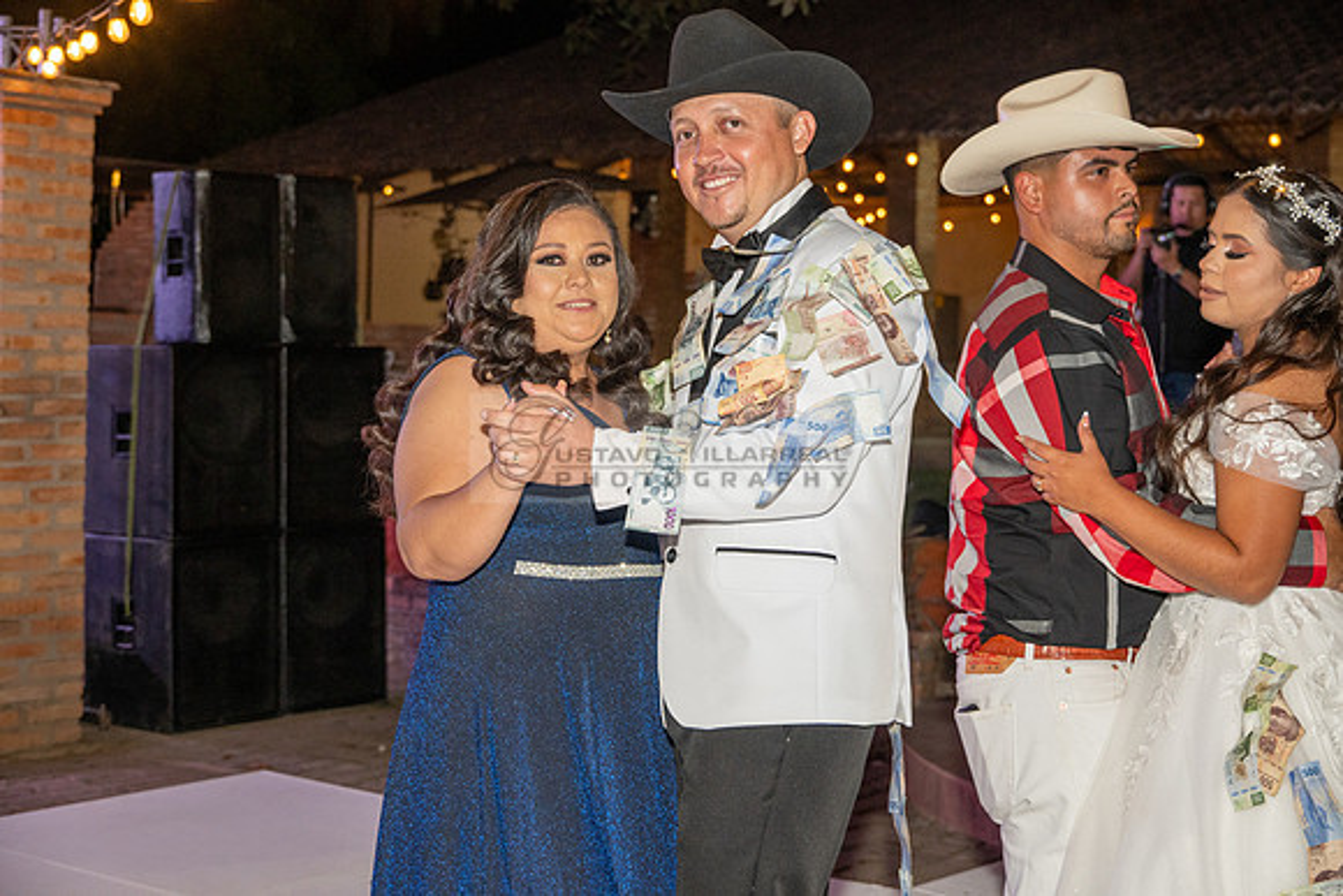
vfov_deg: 23.4
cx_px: 672
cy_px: 448
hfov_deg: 34.5
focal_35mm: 58
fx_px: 2164
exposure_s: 1/200
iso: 2000
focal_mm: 58
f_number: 5.6
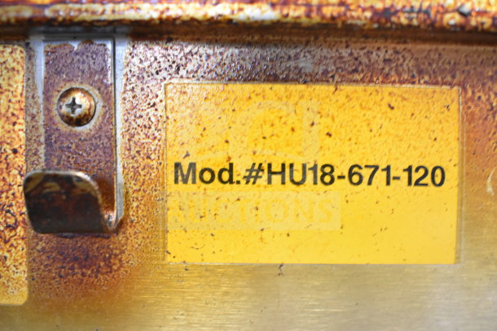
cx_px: 248
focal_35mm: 36
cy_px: 166
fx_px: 497
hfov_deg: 53.1
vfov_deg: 36.9
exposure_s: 1/40
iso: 2200
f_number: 3.8
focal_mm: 24
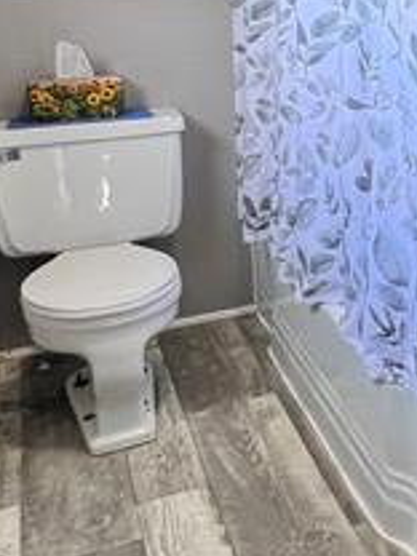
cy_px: 112
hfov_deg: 27.6
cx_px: 460
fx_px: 771
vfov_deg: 38.2
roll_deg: +0.4
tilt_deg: -11.4
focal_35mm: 48
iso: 160
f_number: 1.8
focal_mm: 1.57
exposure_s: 1/60
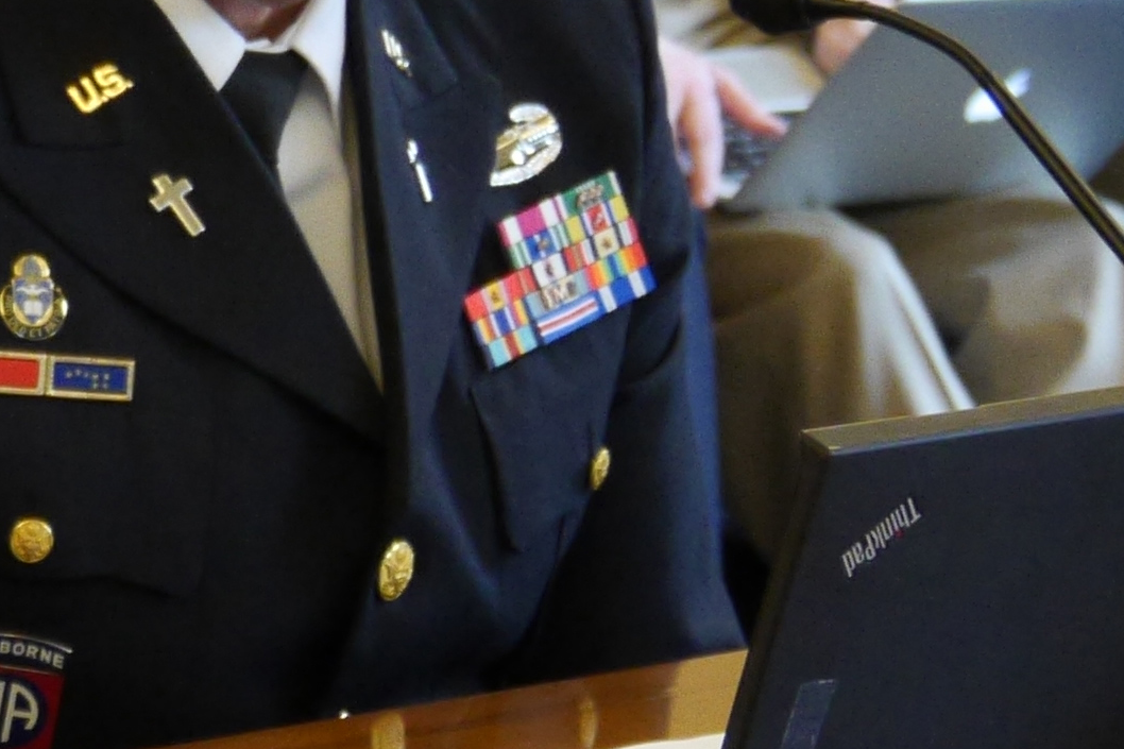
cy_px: 641
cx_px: -754
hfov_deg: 6.6
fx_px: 9614
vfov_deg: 4.5
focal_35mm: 308
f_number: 4.5
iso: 1600
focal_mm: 34
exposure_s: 1/30
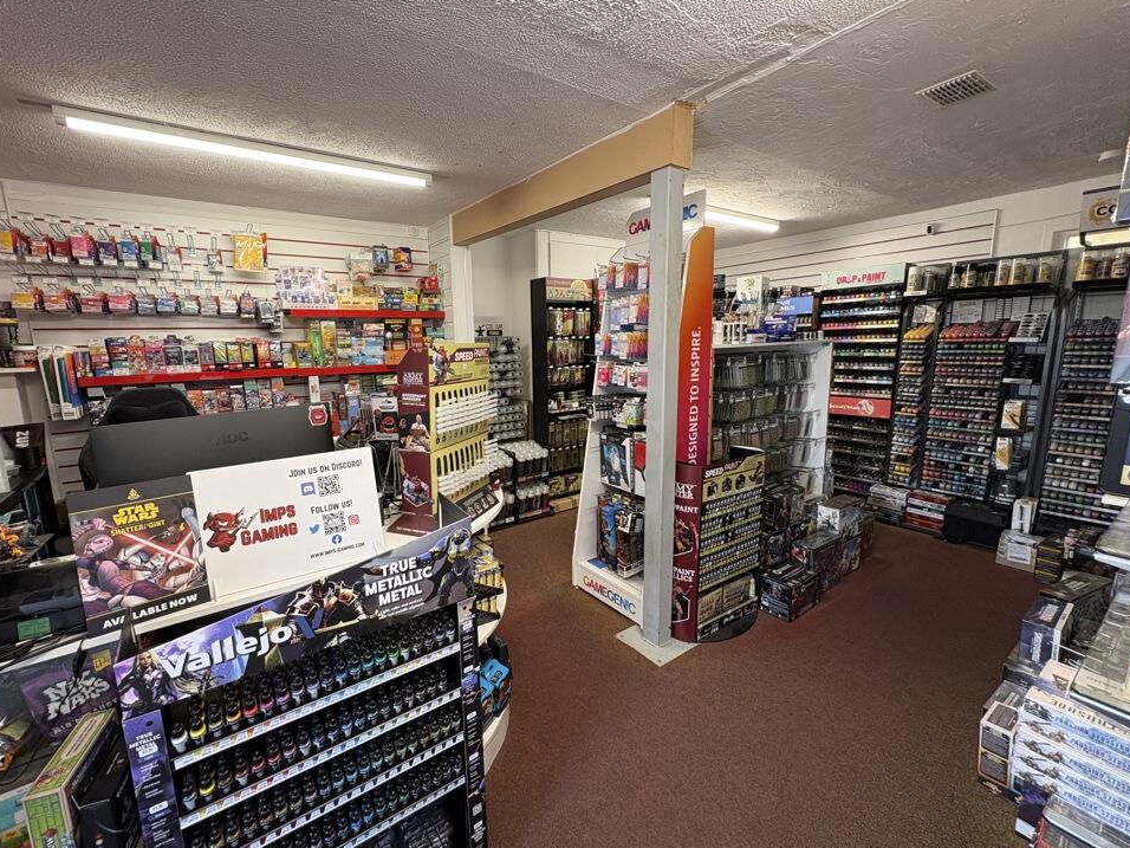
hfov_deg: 98.1
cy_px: 421
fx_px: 490
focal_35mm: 15
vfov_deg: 81.7
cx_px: 532
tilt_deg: -9.9
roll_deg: +1.2
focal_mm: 2.22
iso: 160
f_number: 2.2
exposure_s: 1/50
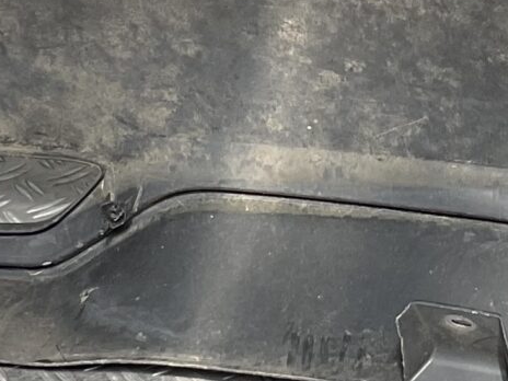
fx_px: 2348
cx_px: 499
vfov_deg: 9.2
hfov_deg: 12.2
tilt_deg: -28.2
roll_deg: +1.5
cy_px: 56
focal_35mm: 160
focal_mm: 3
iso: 16
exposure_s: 1/338
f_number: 1.8
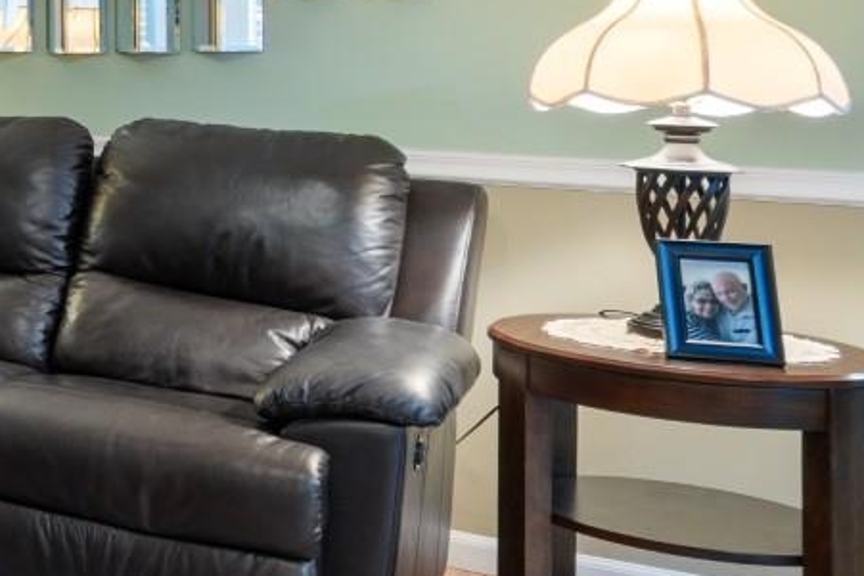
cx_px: -644
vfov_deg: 21.7
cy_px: 44
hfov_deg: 22.1
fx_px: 1464
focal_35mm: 61
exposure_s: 1/6
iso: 100
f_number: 4.8
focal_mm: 11.5
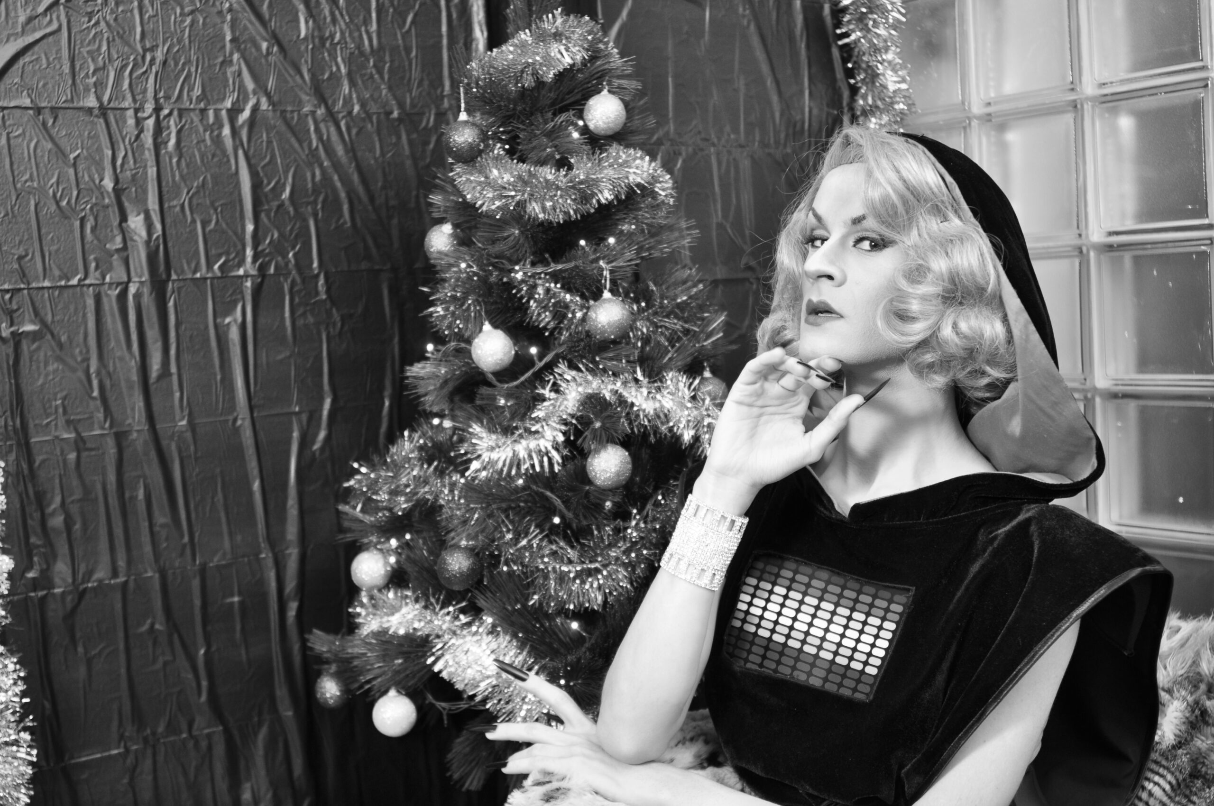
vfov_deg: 31.8
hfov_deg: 46.5
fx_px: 1415
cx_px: 607
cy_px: 403
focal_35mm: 42
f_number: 2.8
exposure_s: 1/20
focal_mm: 28
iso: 250
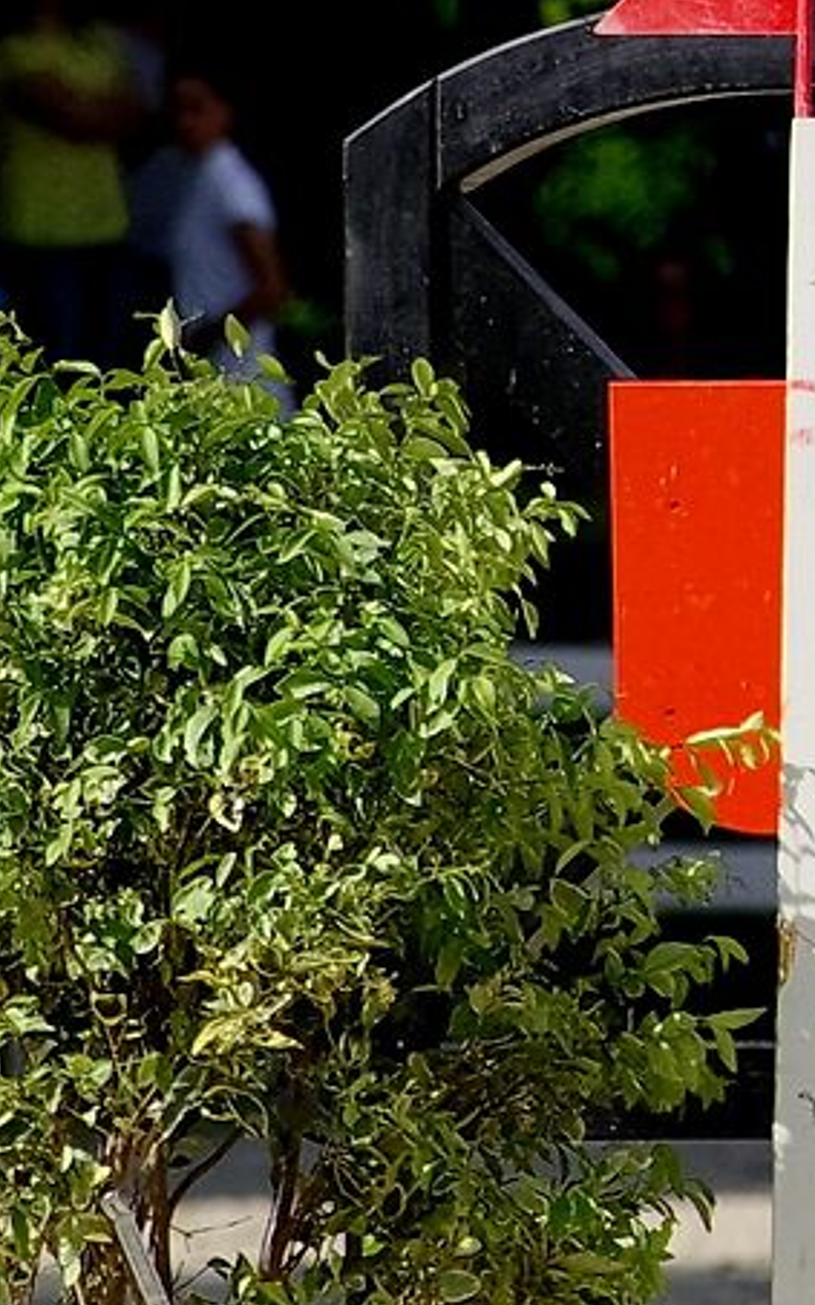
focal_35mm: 1081
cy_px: 60
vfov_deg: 1.9
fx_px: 38429
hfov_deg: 1.2
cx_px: 2975
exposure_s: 1/2500
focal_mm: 200
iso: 400
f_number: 5.6
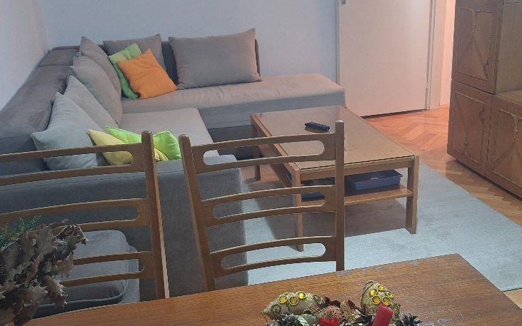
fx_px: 569
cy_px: 222
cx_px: 308
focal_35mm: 40
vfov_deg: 31.7
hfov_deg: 49.0
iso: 500
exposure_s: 1/25
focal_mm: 5.54
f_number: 1.8
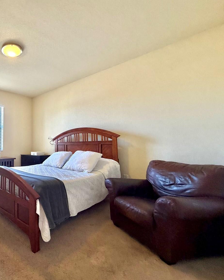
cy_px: 137
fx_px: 157
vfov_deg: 83.3
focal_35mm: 19
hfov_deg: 61.9
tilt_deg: +2.9
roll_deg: +0.1
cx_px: 31
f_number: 2.2
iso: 320
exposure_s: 1/60
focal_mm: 2.22
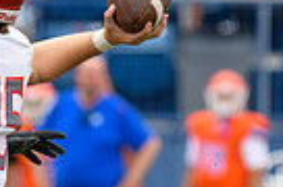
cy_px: 221
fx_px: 8047
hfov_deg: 2.0
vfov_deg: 1.3
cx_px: -92
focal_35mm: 1026
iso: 220
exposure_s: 1/800
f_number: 3.5
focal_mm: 240
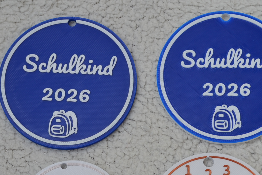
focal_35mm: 99
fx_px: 721
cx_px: 149
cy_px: 149
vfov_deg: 13.7
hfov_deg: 20.6
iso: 100
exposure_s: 1/250
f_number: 8
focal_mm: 32
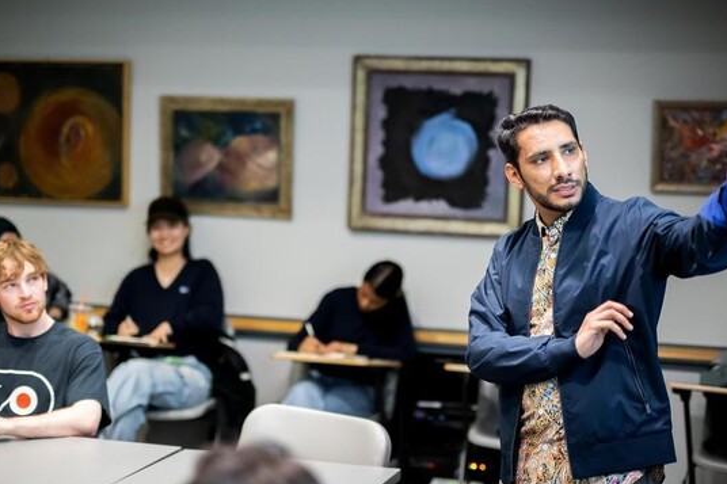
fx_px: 1130
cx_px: 335
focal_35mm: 56
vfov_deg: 24.2
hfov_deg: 35.6
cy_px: 259
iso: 3200
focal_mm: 50
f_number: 1.4
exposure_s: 1/1250
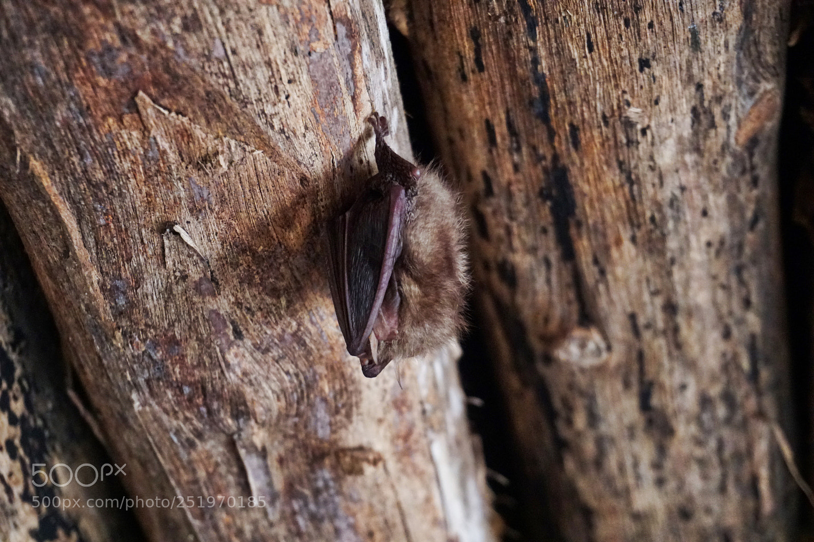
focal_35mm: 75
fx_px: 1695
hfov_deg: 27.0
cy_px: 271
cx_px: 407
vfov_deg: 18.2
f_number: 5.6
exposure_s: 1.3
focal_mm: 50
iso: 6400
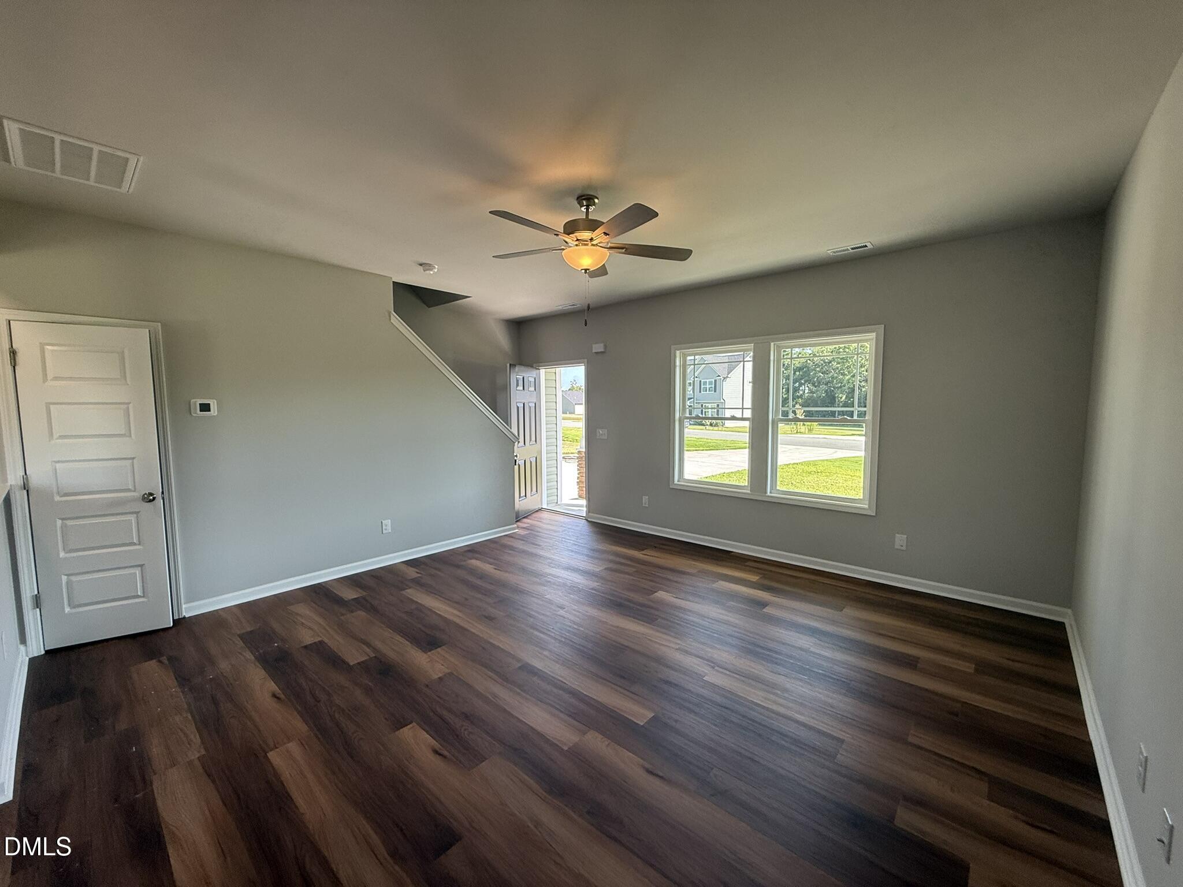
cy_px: 444
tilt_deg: -3.0
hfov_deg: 102.1
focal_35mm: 14
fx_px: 478
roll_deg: -0.4
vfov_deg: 85.7
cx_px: 592
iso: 50
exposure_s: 1/120
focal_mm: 2.22
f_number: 2.2
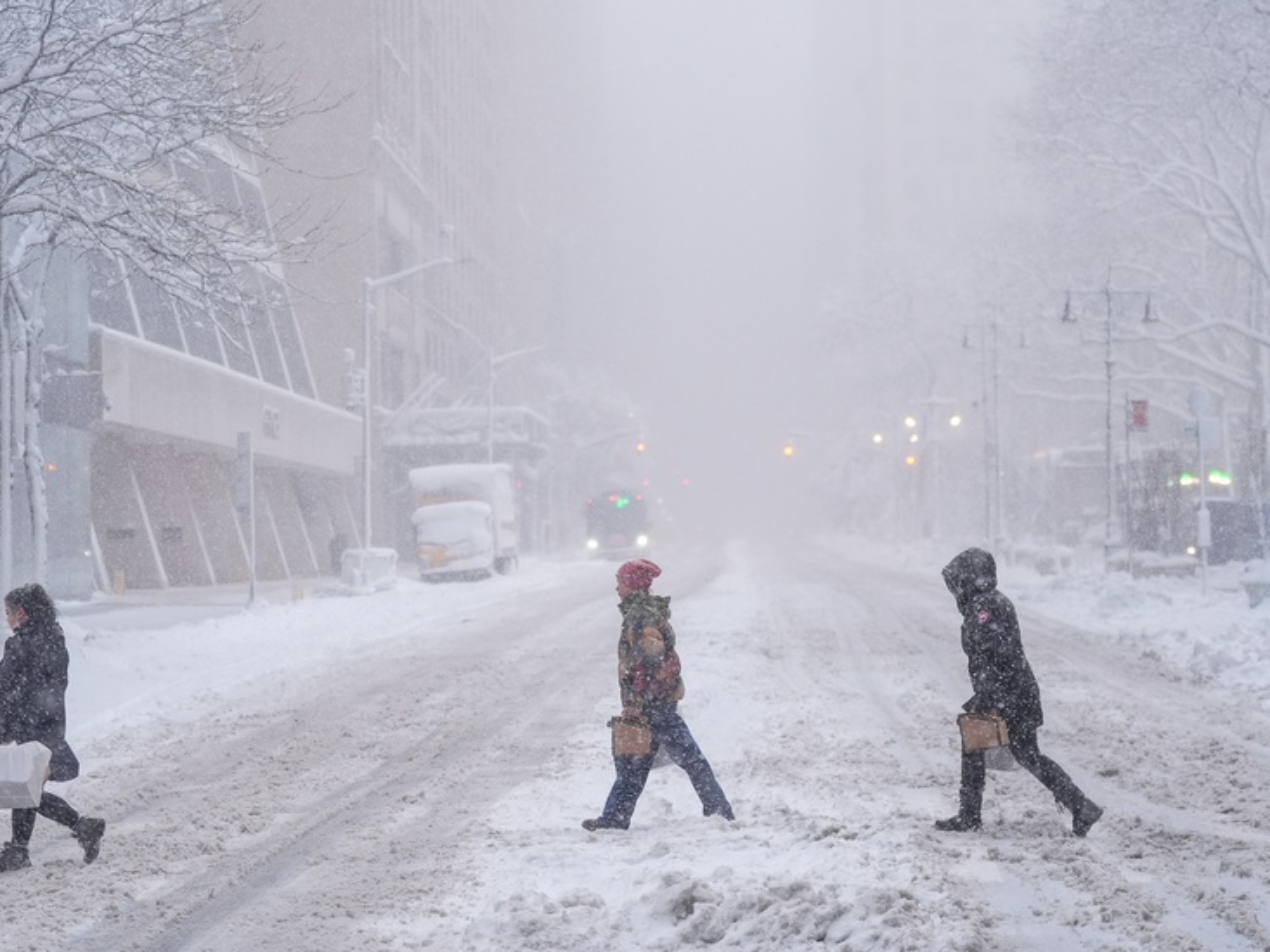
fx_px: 3449
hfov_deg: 20.9
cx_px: 702
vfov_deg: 15.7
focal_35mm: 94
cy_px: 387
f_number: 2.8
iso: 800
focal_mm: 70
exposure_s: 1/500
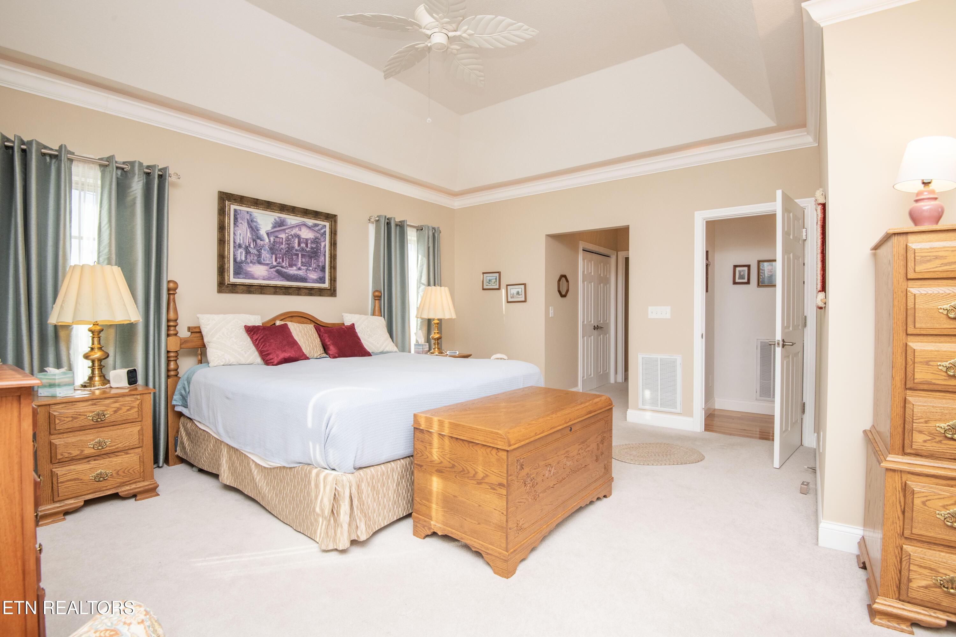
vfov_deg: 73.7
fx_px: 425
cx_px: 478
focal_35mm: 16
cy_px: 318
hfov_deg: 96.7
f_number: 10
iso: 400
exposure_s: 1/60
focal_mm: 16
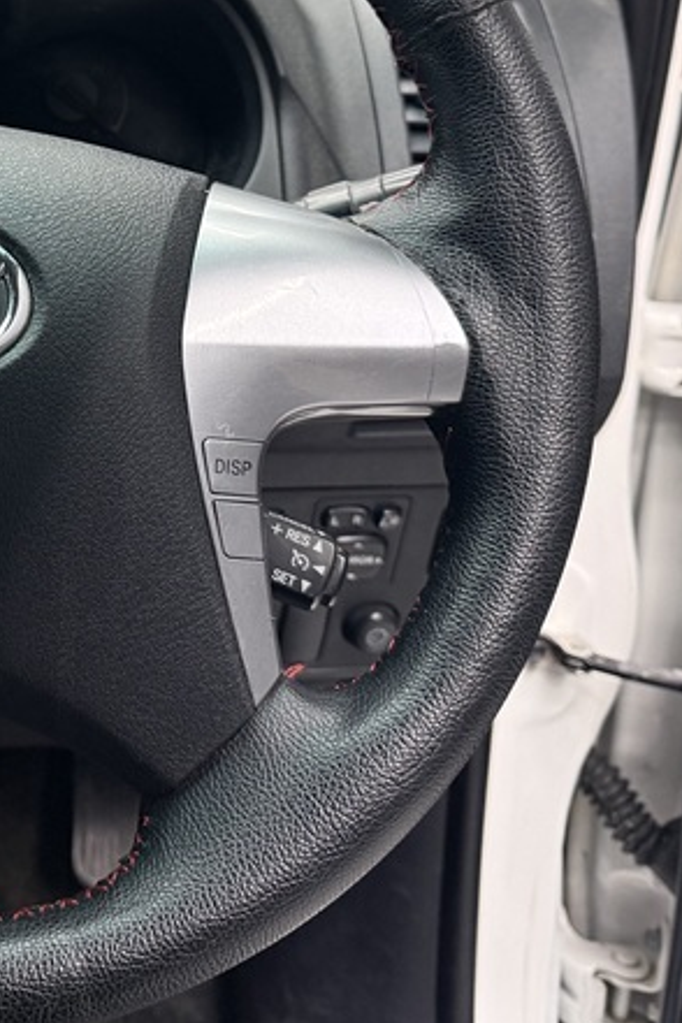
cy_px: 218
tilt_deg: -15.1
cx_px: -135
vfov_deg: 33.6
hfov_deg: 21.7
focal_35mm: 58
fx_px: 1648
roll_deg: -1.6
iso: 320
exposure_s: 1/50
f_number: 1.78
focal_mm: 6.76
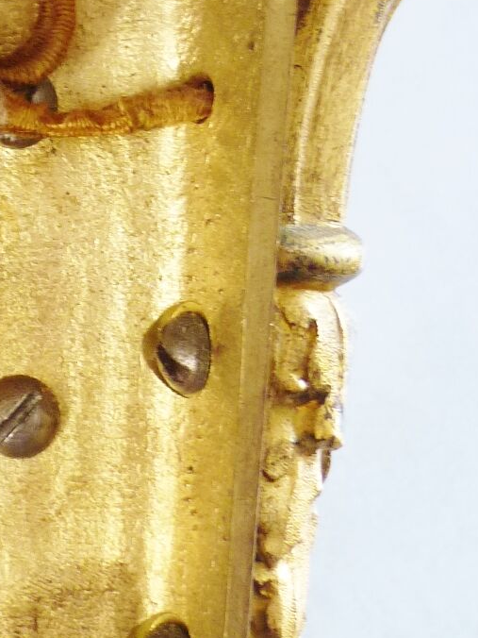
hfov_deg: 14.6
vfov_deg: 19.6
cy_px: 227
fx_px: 1841
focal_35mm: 100
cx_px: 38
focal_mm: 5.5
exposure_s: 1/30
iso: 200
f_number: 2.8
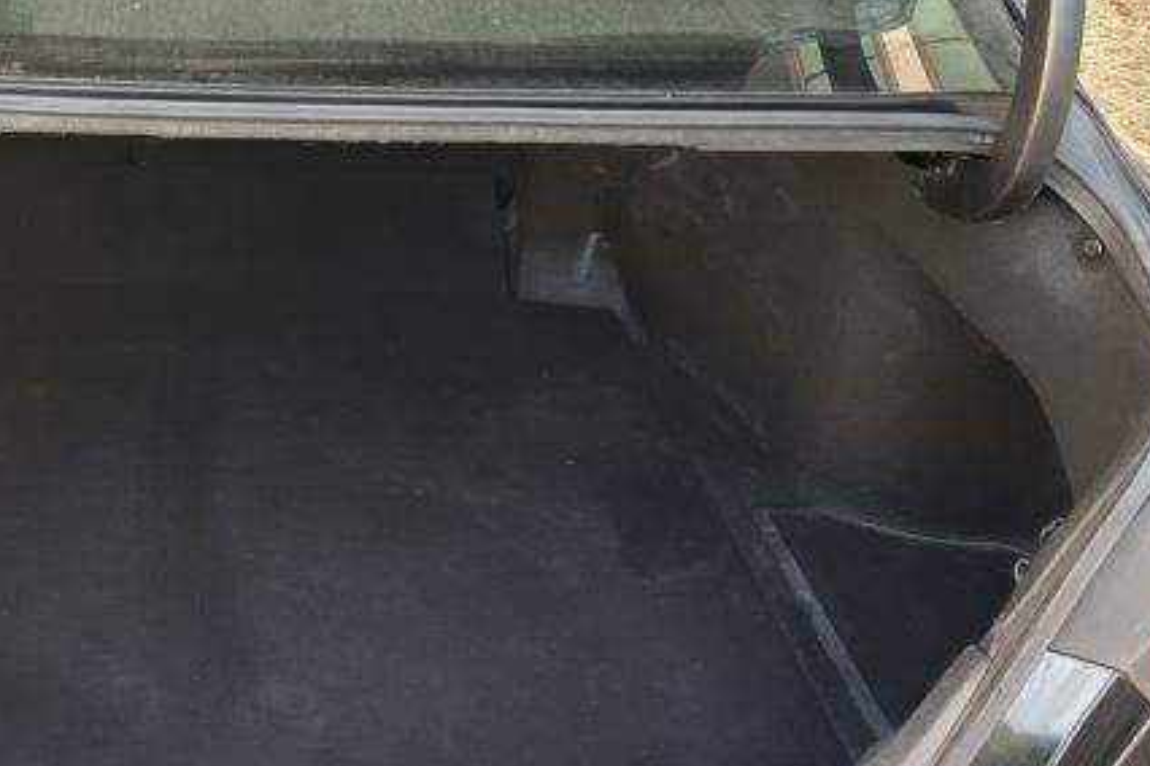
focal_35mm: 45
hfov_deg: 41.7
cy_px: 248
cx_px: 232
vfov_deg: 29.6
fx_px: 1437
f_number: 1.7
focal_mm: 5.27
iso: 184
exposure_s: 1/50
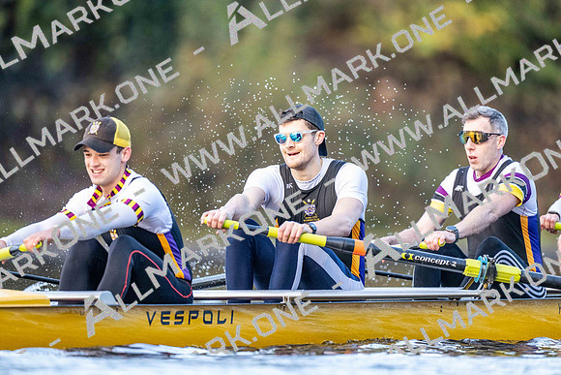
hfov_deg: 3.4
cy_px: 188
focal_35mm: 600
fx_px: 9352
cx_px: 280
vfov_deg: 2.3
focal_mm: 600
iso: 4500
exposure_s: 1/2500
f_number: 4
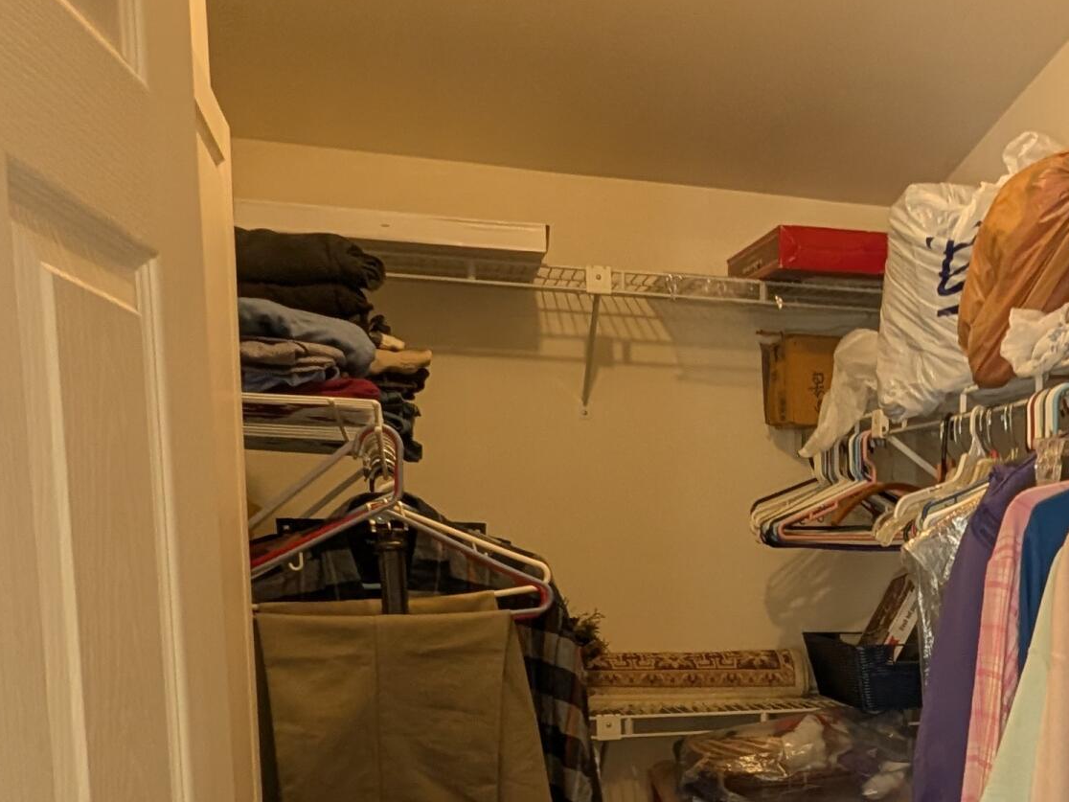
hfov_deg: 40.9
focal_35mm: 43
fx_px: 1328
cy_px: 699
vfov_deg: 32.2
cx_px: 935
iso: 178
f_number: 2.2
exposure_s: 1/40
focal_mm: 2.22
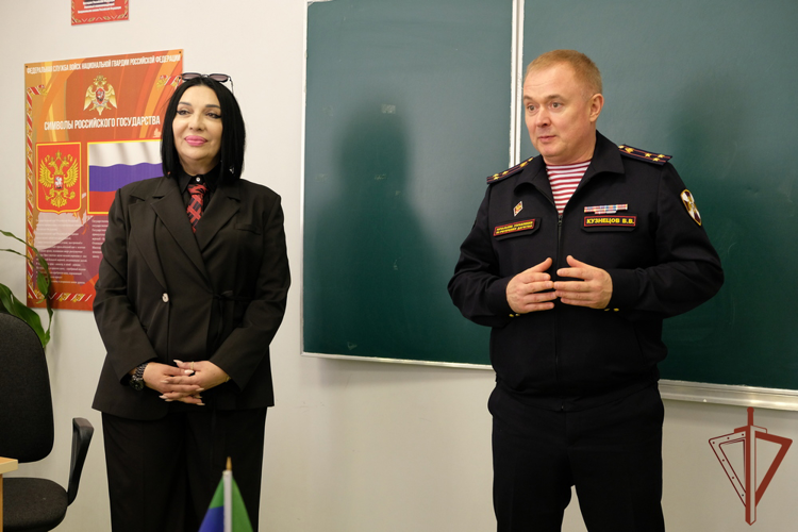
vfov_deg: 29.9
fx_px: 997
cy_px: 266
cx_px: 399
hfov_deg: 43.6
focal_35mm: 45
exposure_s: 1/110
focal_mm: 30.2
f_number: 3.6
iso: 1250
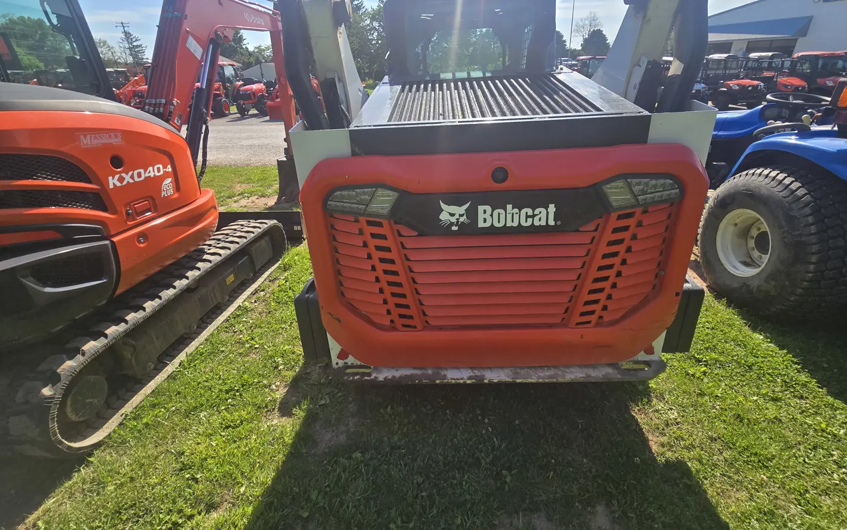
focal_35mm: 14
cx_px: 425
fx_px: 323
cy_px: 229
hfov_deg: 105.3
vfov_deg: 78.2
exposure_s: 1/1829
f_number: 2.2
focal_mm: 2.2
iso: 50
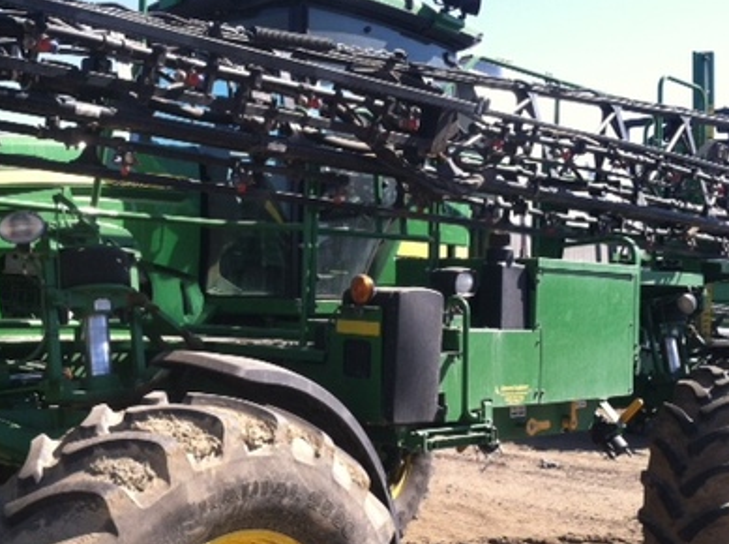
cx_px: 238
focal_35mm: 49
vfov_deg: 29.6
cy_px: 280
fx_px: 1030
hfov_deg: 38.5
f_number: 2.8
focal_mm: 3.85
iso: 80
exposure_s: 1/556
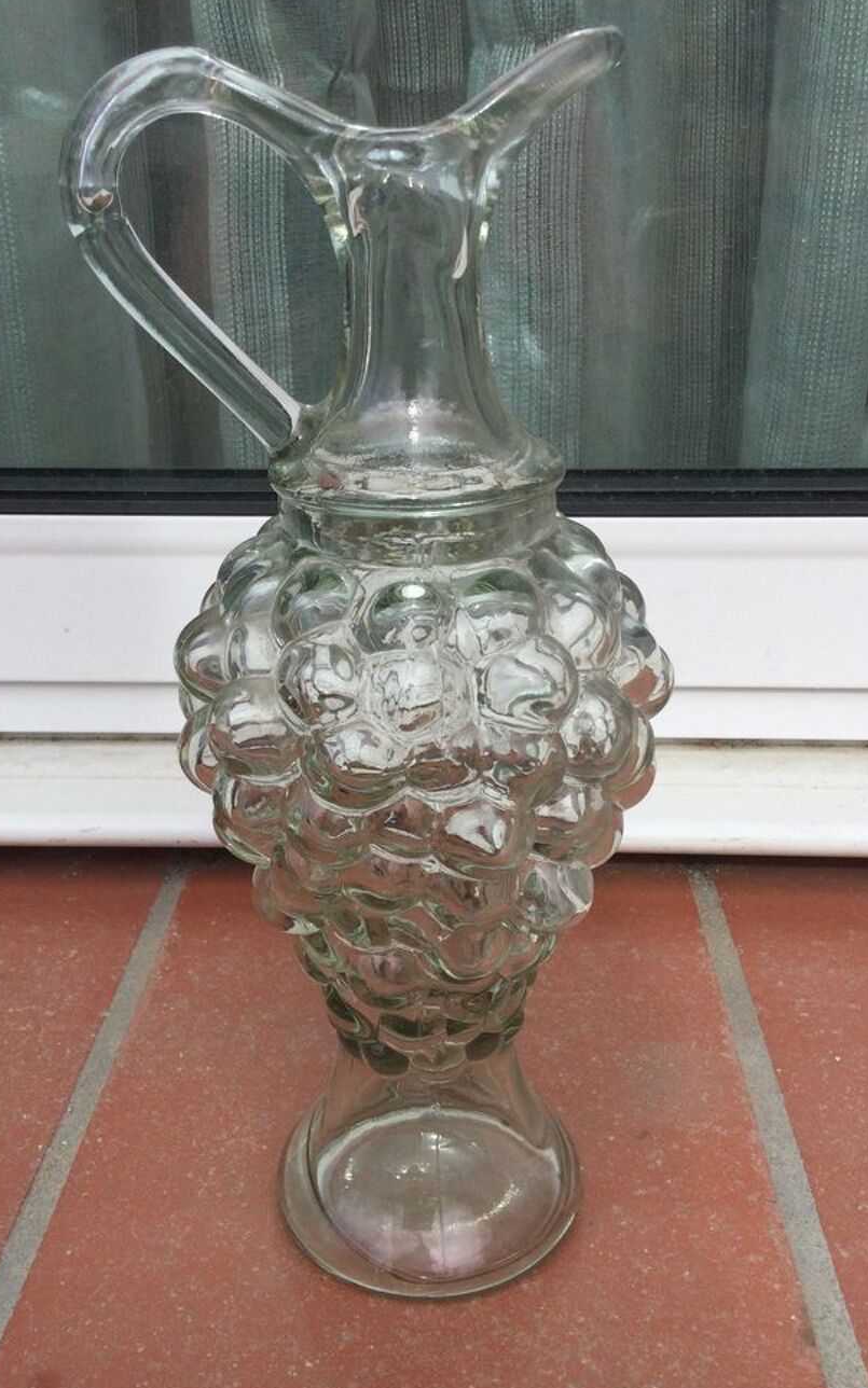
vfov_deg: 56.7
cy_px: 674
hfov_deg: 37.3
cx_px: 427
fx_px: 1287
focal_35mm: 34
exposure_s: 1/1148
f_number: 2.4
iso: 25
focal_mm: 3.3
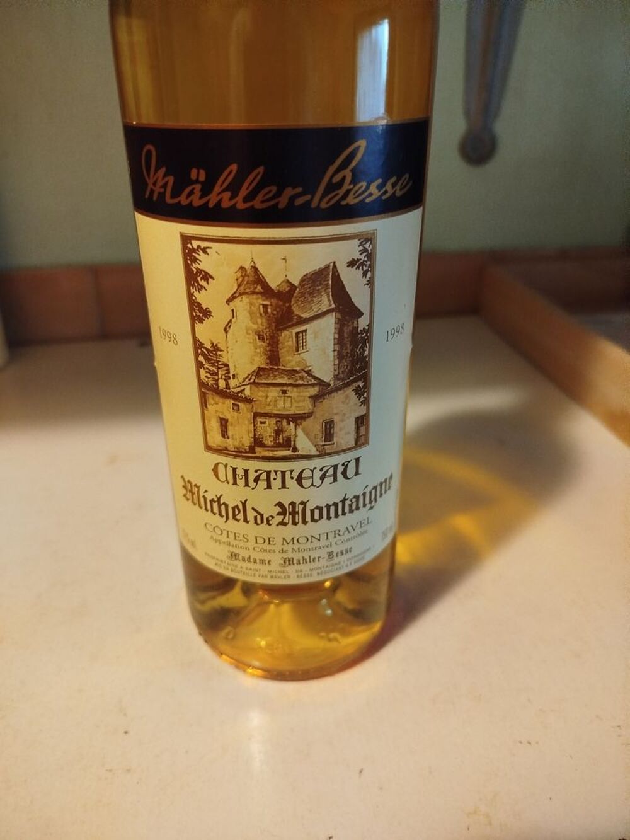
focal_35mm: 24
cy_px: 420
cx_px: 315
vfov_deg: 71.6
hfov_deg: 56.8
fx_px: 582
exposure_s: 1/33
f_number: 1.7
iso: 640
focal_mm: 5.31
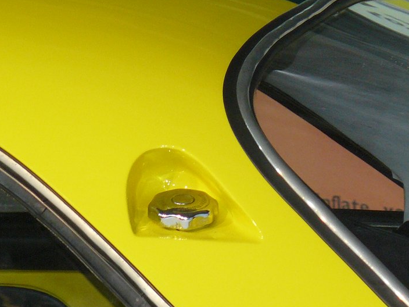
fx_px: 5293
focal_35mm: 448
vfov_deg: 3.3
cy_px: 218
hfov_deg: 4.4
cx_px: 184
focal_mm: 34.2
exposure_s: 1/40
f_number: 3.3
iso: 200
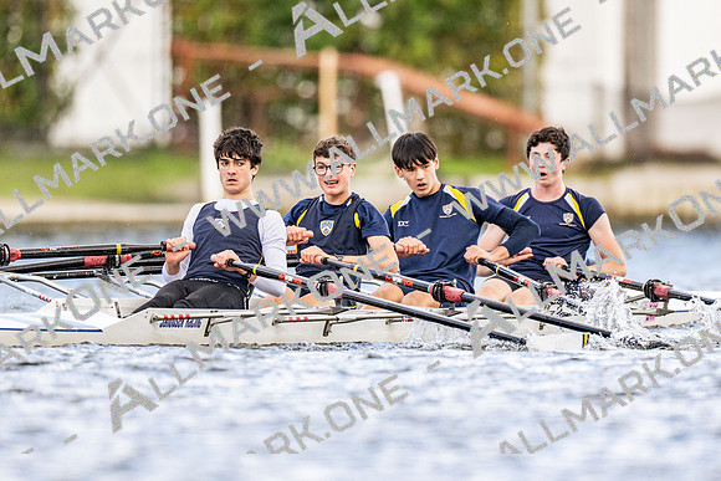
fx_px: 18038
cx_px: 360
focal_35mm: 900
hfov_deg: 2.3
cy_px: 240
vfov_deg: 1.5
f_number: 4
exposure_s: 1/2500
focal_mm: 600
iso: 900
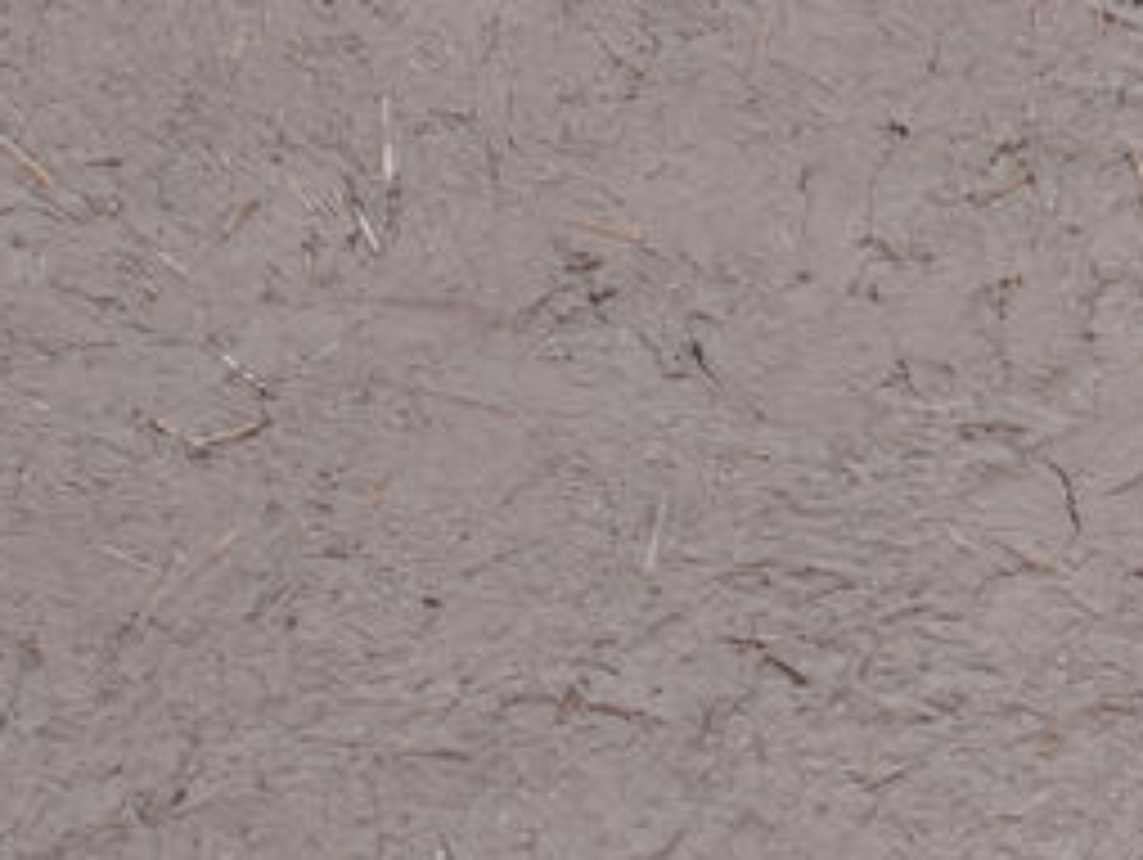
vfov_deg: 6.3
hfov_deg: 7.9
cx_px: 2930
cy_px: 1646
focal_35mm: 230
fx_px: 7602
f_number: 4
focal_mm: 38
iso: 200
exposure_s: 1/160
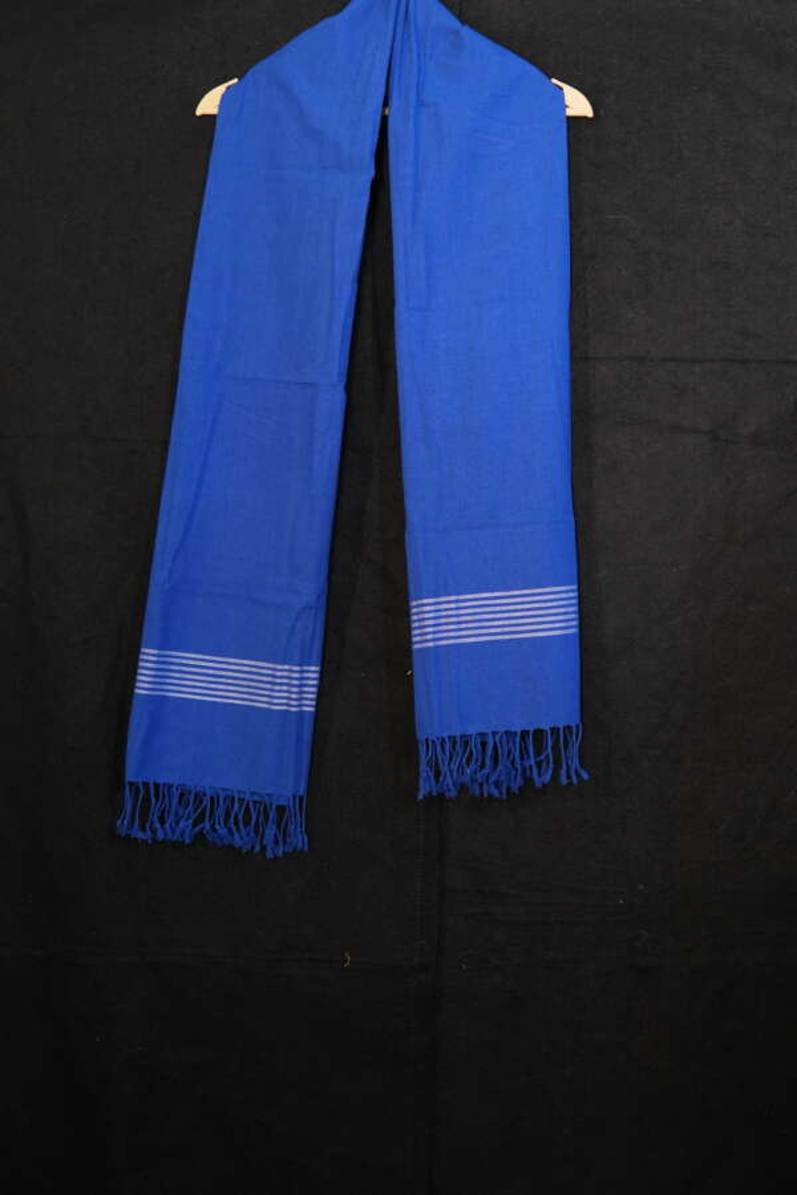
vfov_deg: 43.6
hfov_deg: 29.9
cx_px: 398
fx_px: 1494
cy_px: 598
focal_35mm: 45
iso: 2000
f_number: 2.8
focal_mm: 30
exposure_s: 1/160
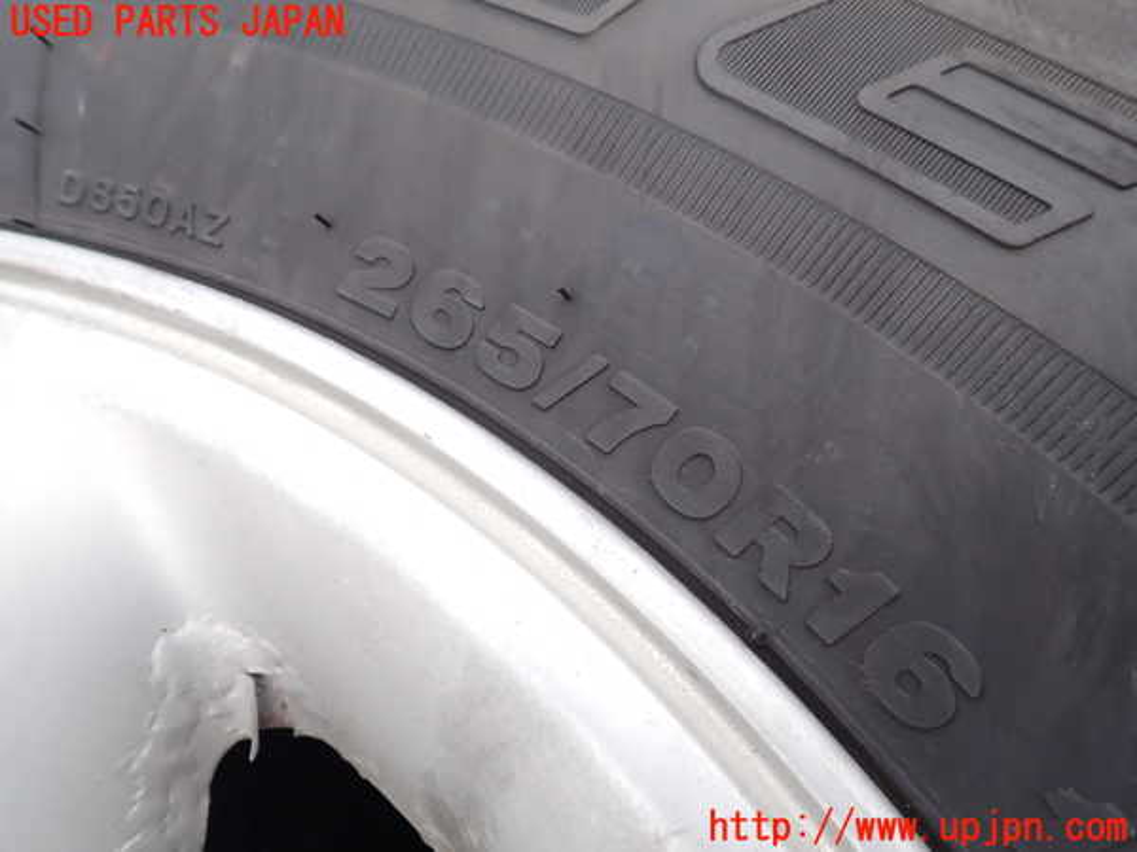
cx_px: 568
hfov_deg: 69.4
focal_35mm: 25
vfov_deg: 54.9
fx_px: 821
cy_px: 426
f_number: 2.8
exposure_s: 1/400
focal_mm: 4.5
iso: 100
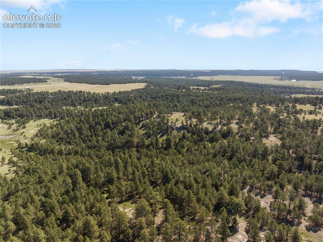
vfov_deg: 56.7
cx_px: 162
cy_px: 121
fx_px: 224
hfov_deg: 71.6
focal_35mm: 24
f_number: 10
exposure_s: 1/120
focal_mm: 12.29
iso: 100
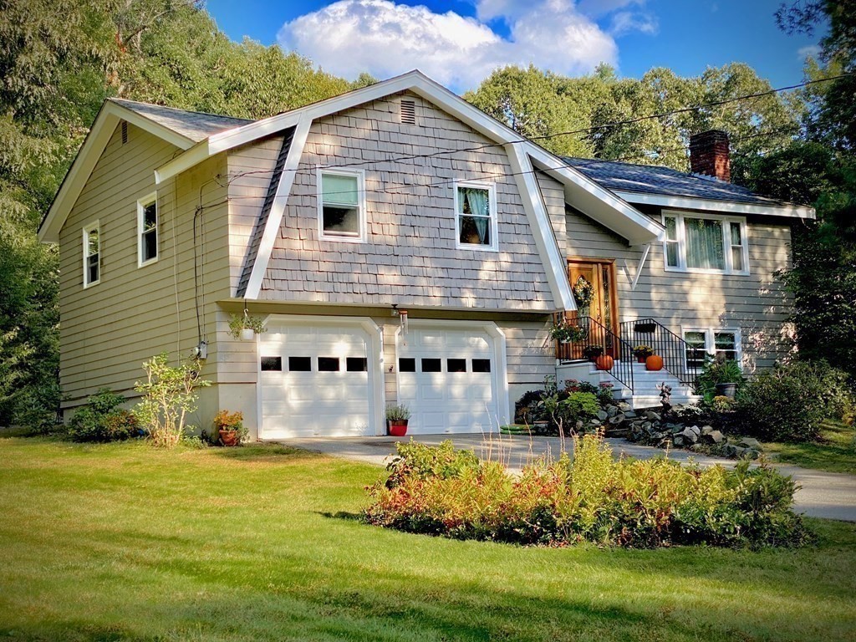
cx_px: 428
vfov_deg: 28.0
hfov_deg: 36.8
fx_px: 1286
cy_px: 321
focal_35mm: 52
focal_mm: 6
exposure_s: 1/375
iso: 20
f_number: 2
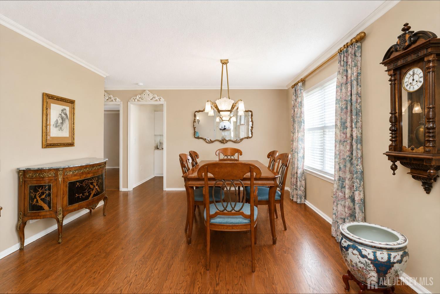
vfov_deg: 73.7
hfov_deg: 96.7
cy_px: 147
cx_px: 220
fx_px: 196
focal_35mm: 16
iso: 64
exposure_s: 1/20
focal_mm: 16
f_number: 4
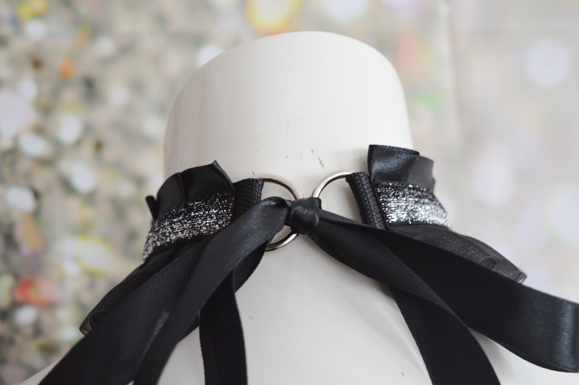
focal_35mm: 57
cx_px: 290
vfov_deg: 23.7
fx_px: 916
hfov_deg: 35.1
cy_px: 192
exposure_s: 1/60
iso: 1600
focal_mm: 38
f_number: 4.8
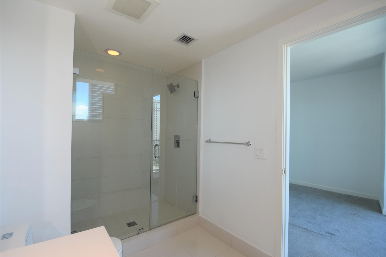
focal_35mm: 15
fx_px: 161
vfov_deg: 77.3
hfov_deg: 100.4
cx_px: 193
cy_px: 128
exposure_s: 1/60
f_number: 5
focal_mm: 10
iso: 200
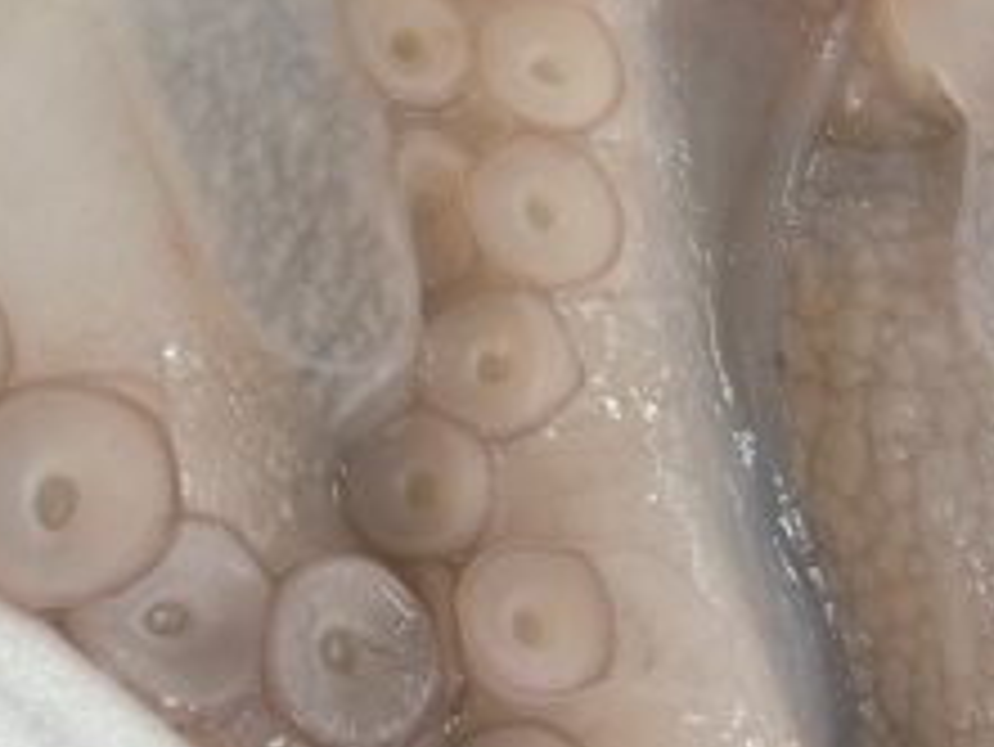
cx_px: -171
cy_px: -441
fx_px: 3247
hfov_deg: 16.7
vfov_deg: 12.4
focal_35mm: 113
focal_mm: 5.96
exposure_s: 1/60
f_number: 1.6
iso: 80
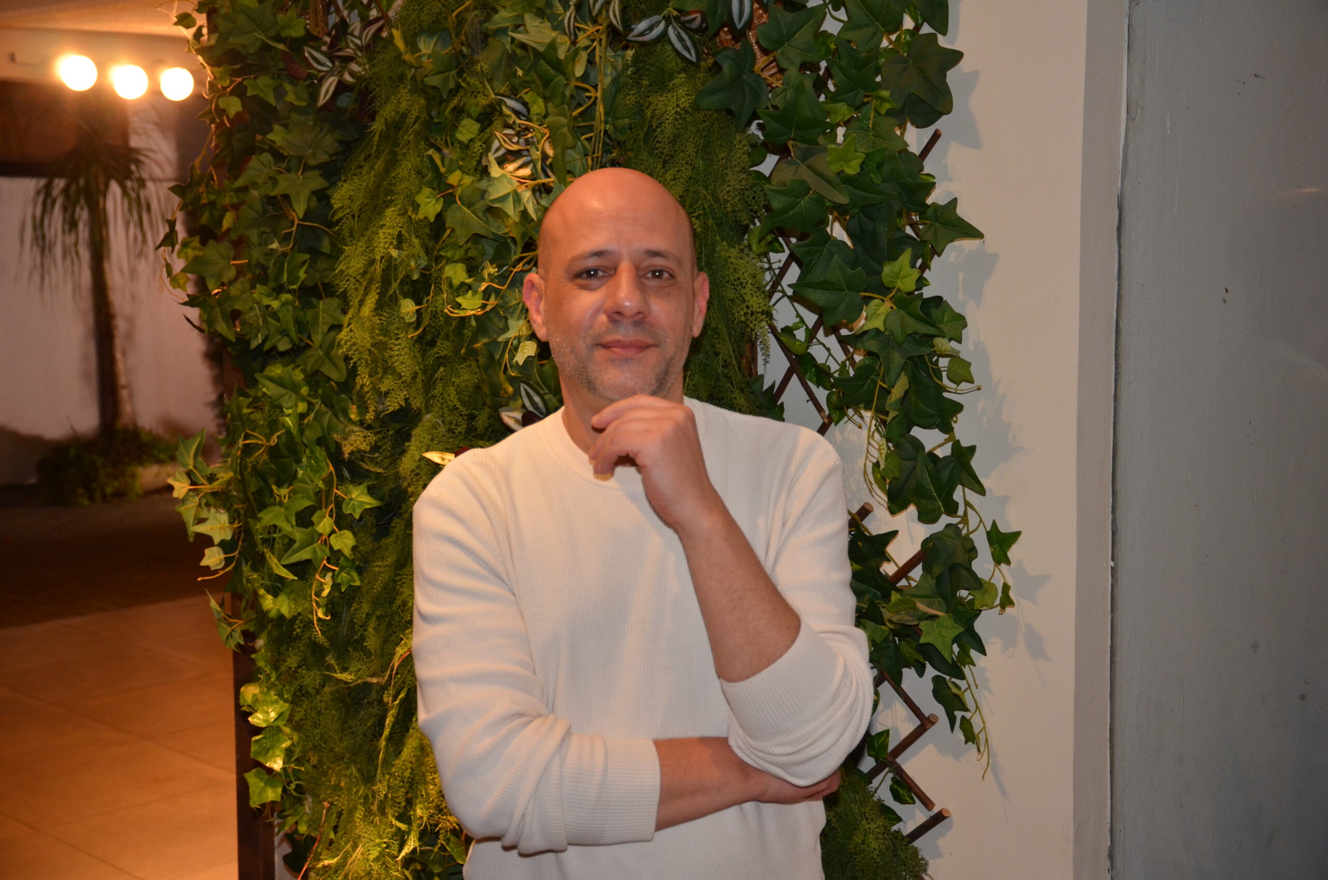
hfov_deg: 39.0
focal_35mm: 51
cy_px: 440
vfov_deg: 26.4
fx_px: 1878
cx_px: 664
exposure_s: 1/60
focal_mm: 34
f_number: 4.2
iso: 720
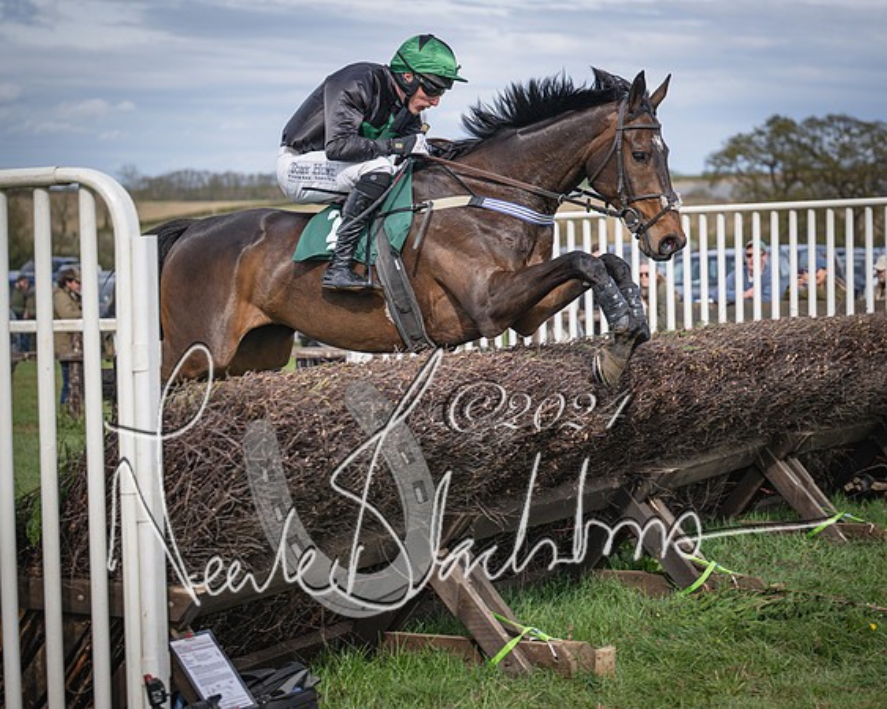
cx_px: 454
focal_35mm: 79
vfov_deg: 19.4
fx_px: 2069
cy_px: 354
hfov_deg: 24.2
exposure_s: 1/2000
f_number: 2.8
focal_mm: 70
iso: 200
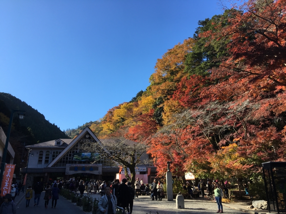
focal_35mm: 29
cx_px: 143
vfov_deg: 48.2
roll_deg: -0.3
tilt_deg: +19.7
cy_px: 107
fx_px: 240
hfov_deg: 61.7
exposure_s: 1/874
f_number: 2.2
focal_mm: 4.15
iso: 25
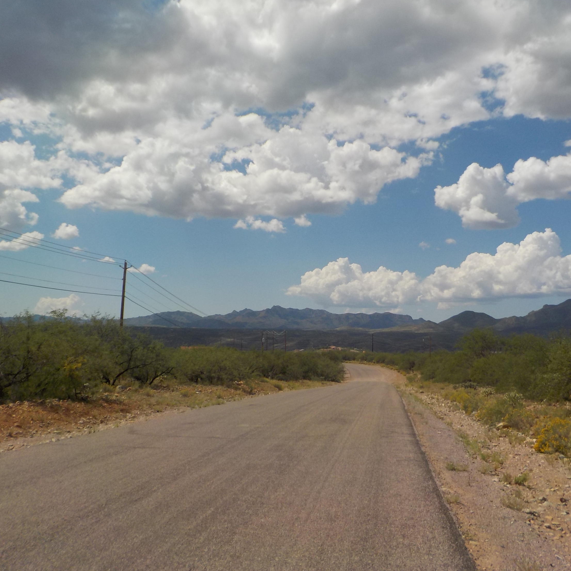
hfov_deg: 45.8
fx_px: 672
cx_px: 338
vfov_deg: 46.0
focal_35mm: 36
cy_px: 283
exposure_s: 1/800
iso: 125
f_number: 6.6
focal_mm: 4.1
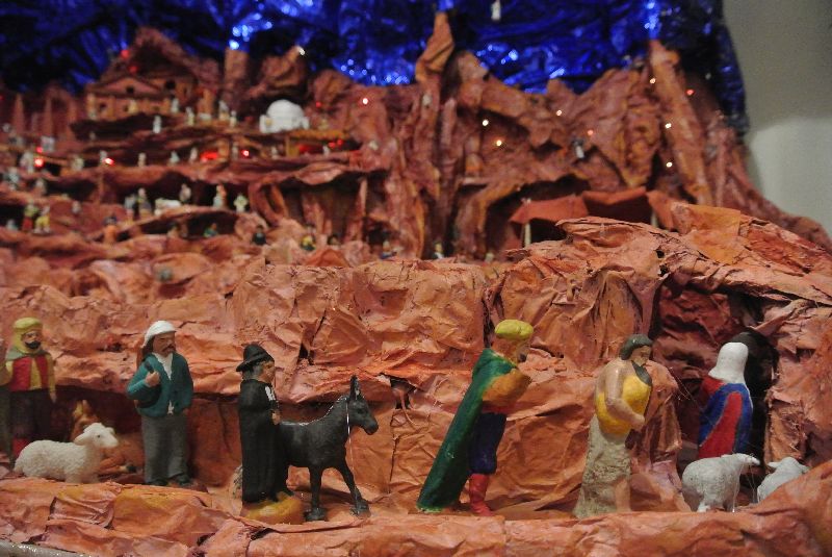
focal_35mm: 27
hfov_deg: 67.3
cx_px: 416
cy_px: 278
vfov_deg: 48.0
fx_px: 625
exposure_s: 1/60
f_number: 3.5
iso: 2500
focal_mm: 10
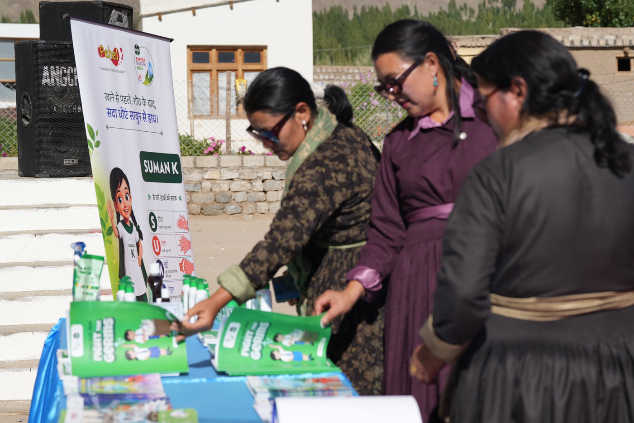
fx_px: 1550
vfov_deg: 15.5
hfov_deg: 23.1
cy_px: 212
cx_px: 317
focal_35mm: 88
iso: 100
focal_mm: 88
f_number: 6.3
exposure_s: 1/640
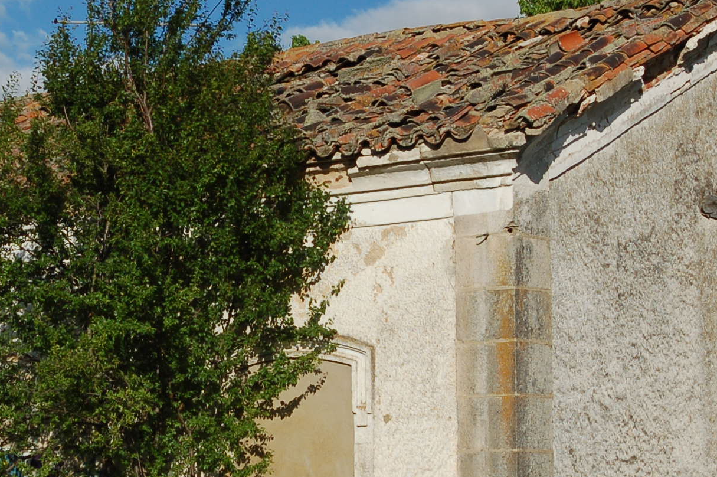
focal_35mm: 104
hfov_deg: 19.4
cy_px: 282
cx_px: 106
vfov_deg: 13.1
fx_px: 2070
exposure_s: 1/640
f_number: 8
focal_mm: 28
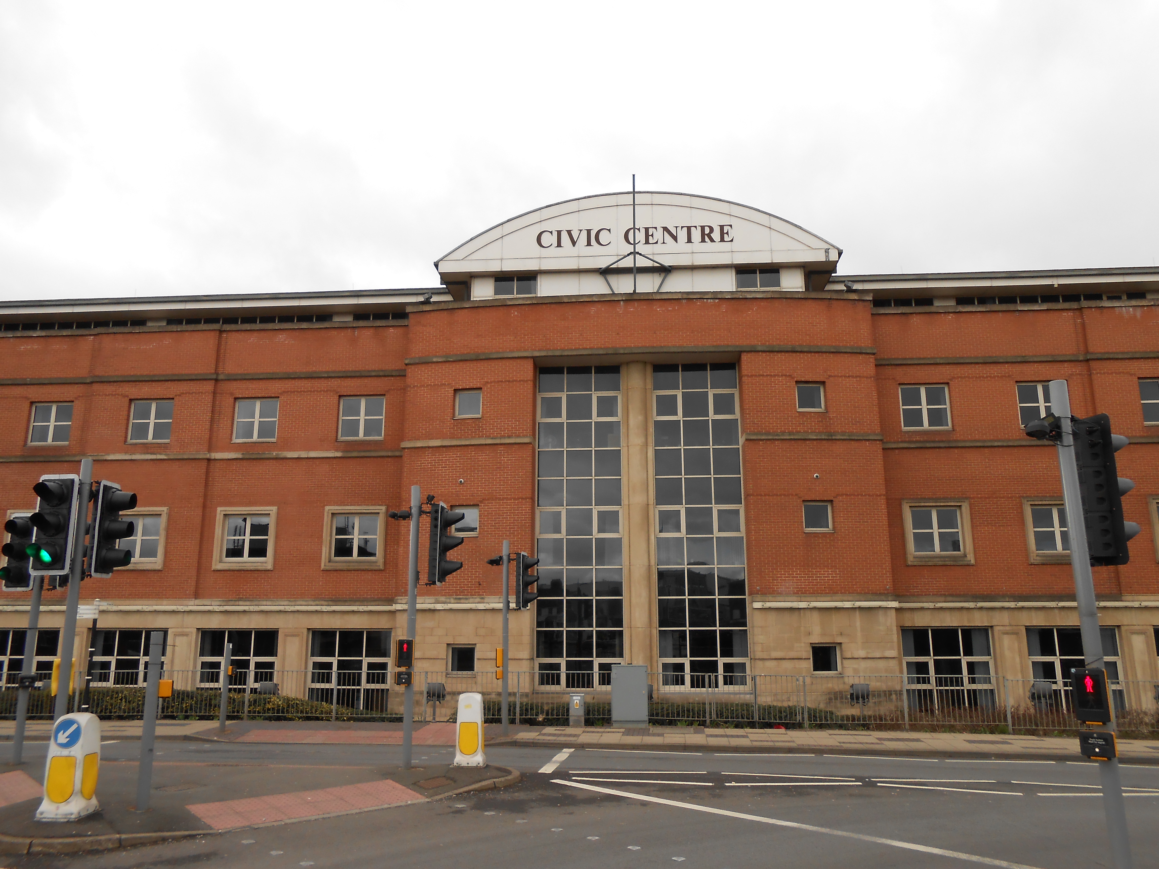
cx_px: 580
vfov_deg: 53.1
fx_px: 871
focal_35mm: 26
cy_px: 434
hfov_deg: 67.3
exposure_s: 1/250
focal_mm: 4.6
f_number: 3.5
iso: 80
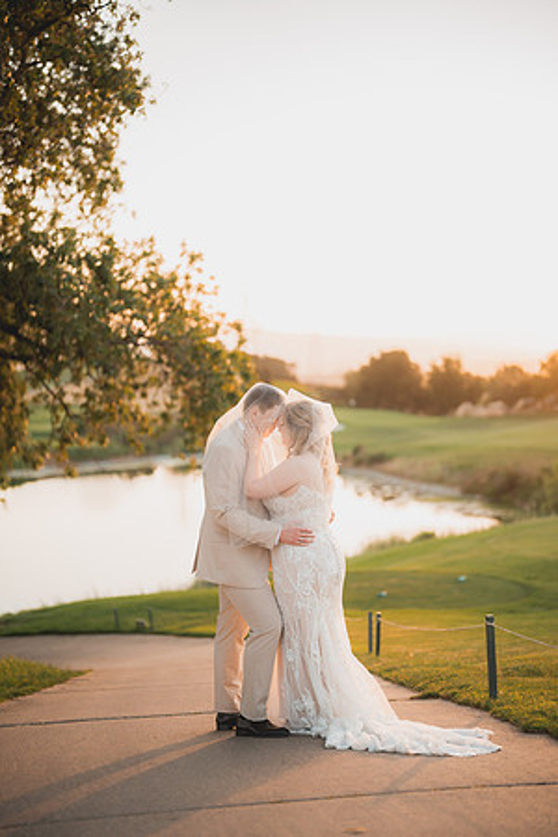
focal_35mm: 50
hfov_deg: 27.0
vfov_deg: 39.6
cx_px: 279
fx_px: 1162
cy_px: 418
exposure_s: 1/400
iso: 125
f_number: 1.2
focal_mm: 50
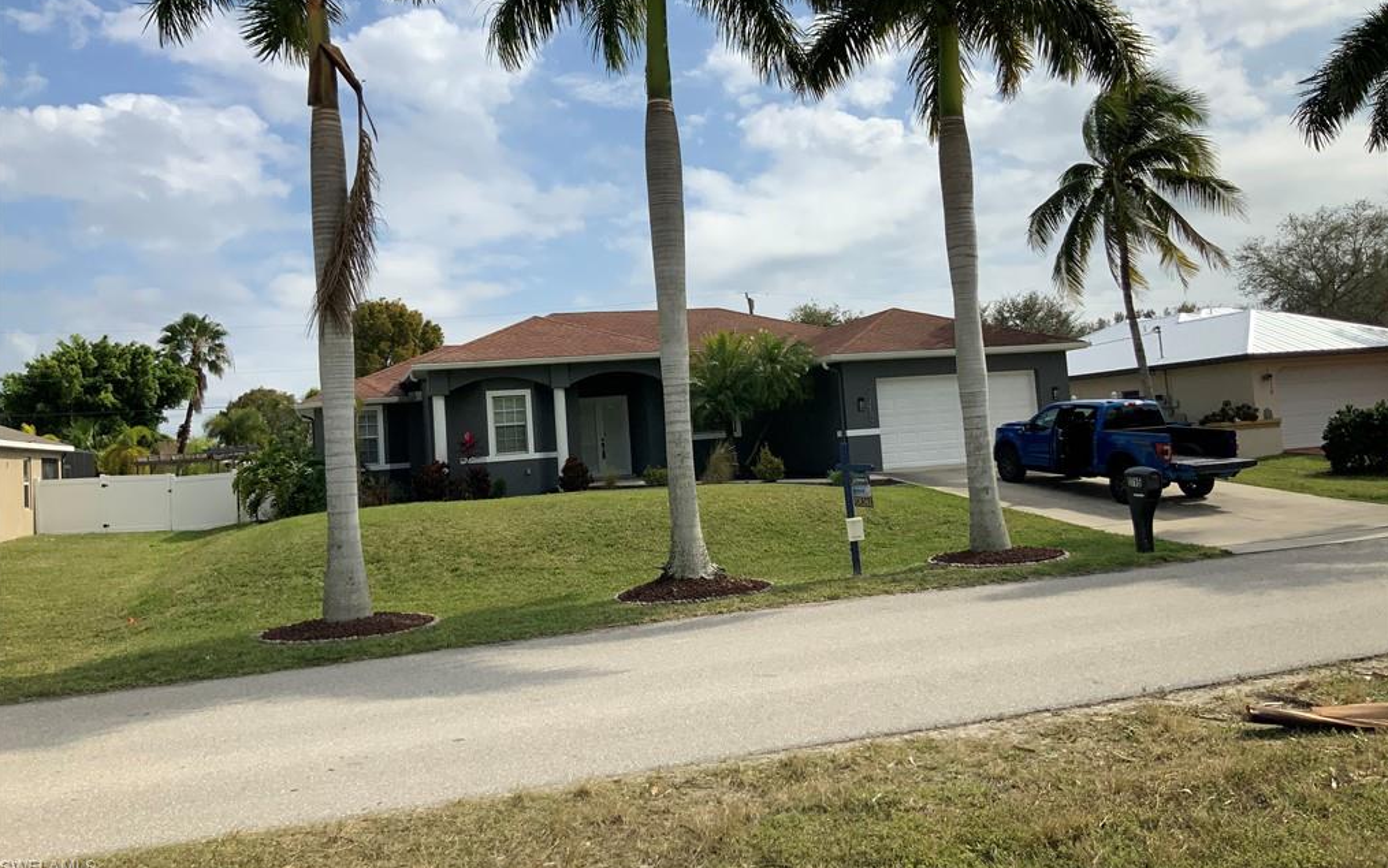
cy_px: 355
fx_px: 1173
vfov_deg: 40.5
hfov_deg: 61.2
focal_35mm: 31
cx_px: 696
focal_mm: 3
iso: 20
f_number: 1.8
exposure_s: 1/4405
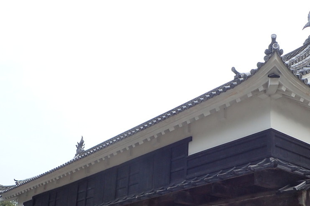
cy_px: 178
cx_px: 214
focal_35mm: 45
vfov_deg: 28.9
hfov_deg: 42.8
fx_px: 387
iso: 100
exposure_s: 1/320
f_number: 2.8
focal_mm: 4.5
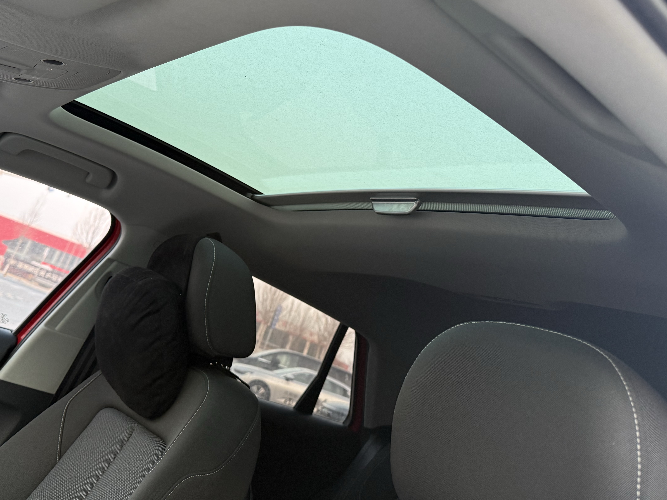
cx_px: 273
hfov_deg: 56.5
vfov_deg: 43.5
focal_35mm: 32
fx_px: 617
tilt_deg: +15.8
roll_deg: -20.2
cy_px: 167
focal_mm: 6.76
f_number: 1.78
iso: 200
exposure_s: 1/61
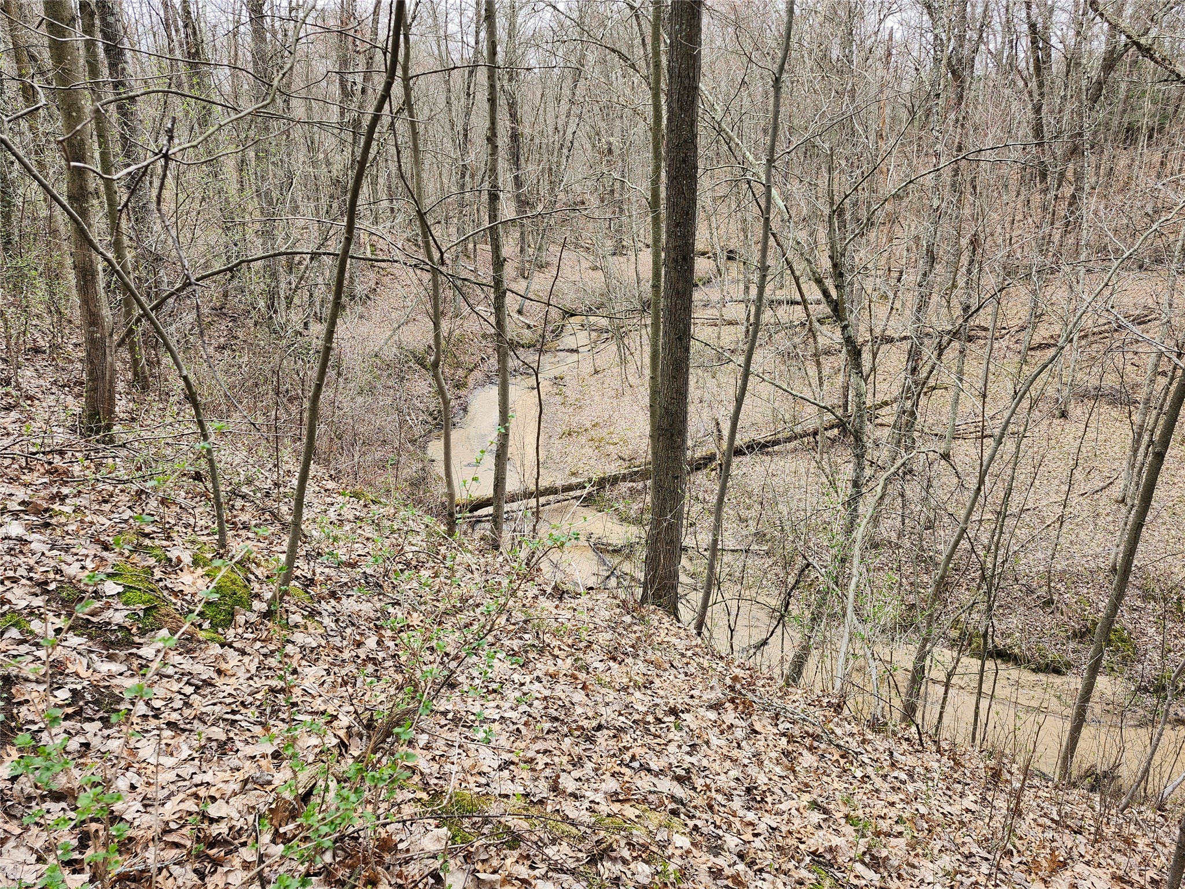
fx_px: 787
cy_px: 444
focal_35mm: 23
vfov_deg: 58.9
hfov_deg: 73.9
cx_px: 592
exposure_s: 1/228
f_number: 1.8
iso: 25
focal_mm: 5.54
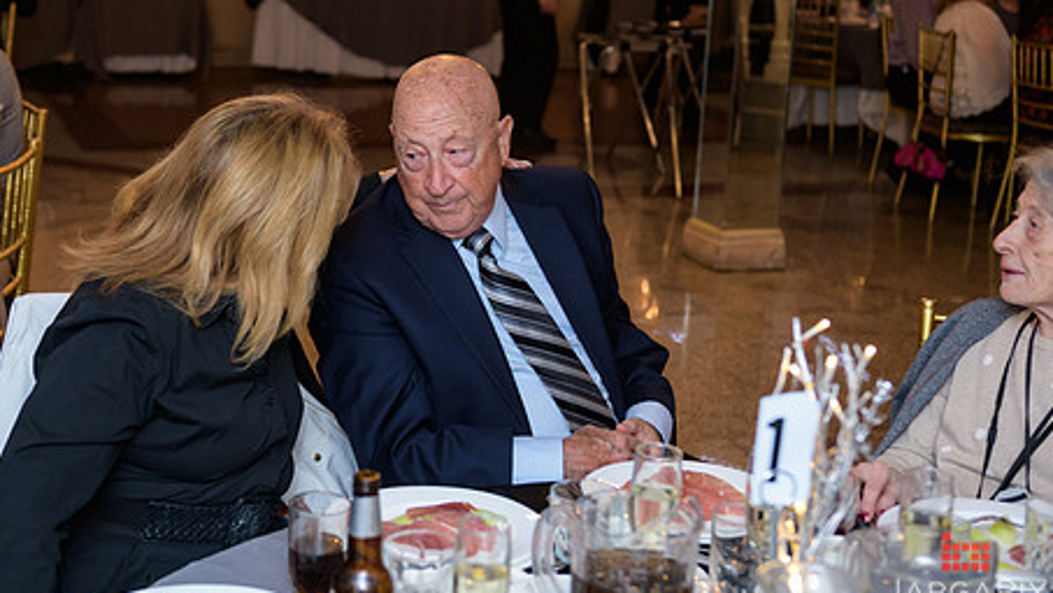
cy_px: 203
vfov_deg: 20.3
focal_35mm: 59
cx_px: 432
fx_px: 1648
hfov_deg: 35.3
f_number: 3.2
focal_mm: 44
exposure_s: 1/125
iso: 800
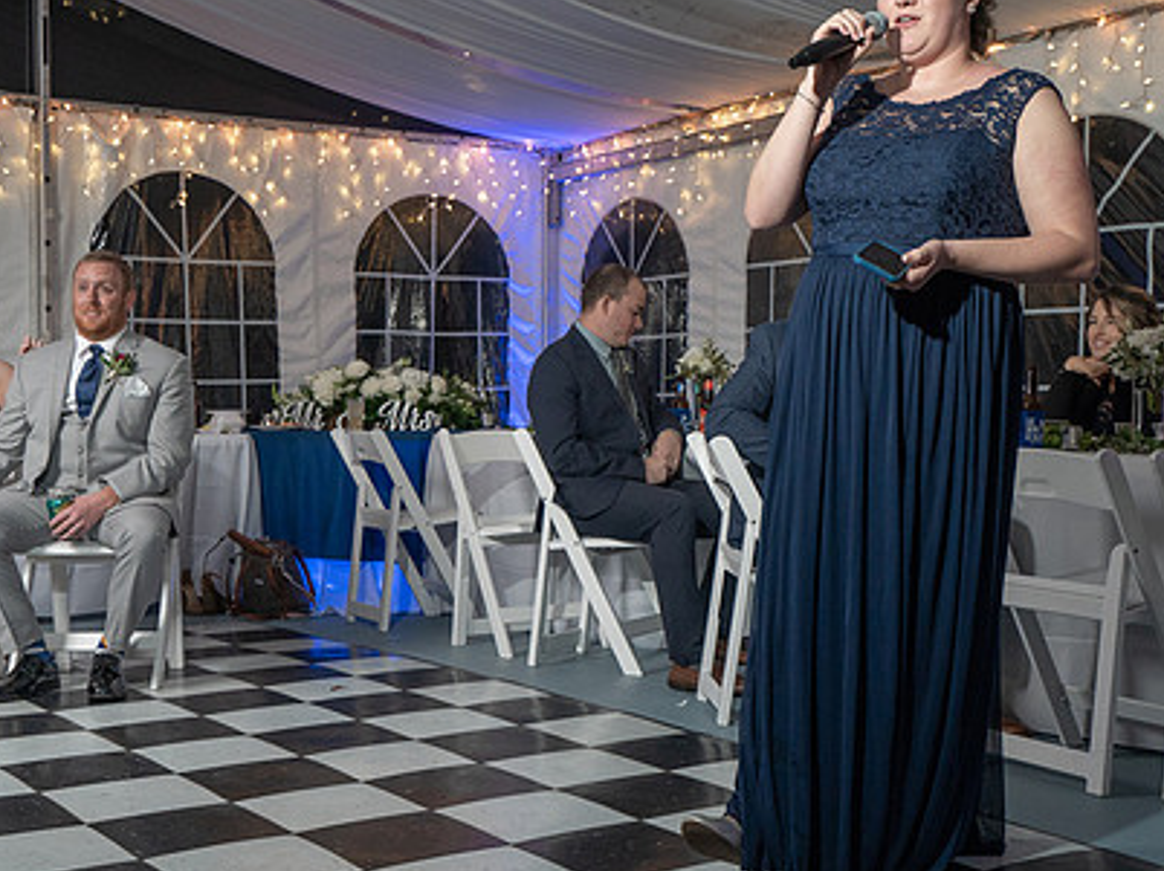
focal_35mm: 51
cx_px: 551
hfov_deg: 37.5
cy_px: 457
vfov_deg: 28.5
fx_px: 1714
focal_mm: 34
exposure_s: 1/250
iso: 2000
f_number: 5.6
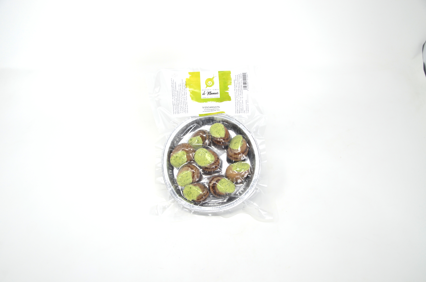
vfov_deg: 29.7
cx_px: 213
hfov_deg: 43.7
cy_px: 141
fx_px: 531
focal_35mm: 45
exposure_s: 1/125
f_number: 5.6
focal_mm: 30
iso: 100
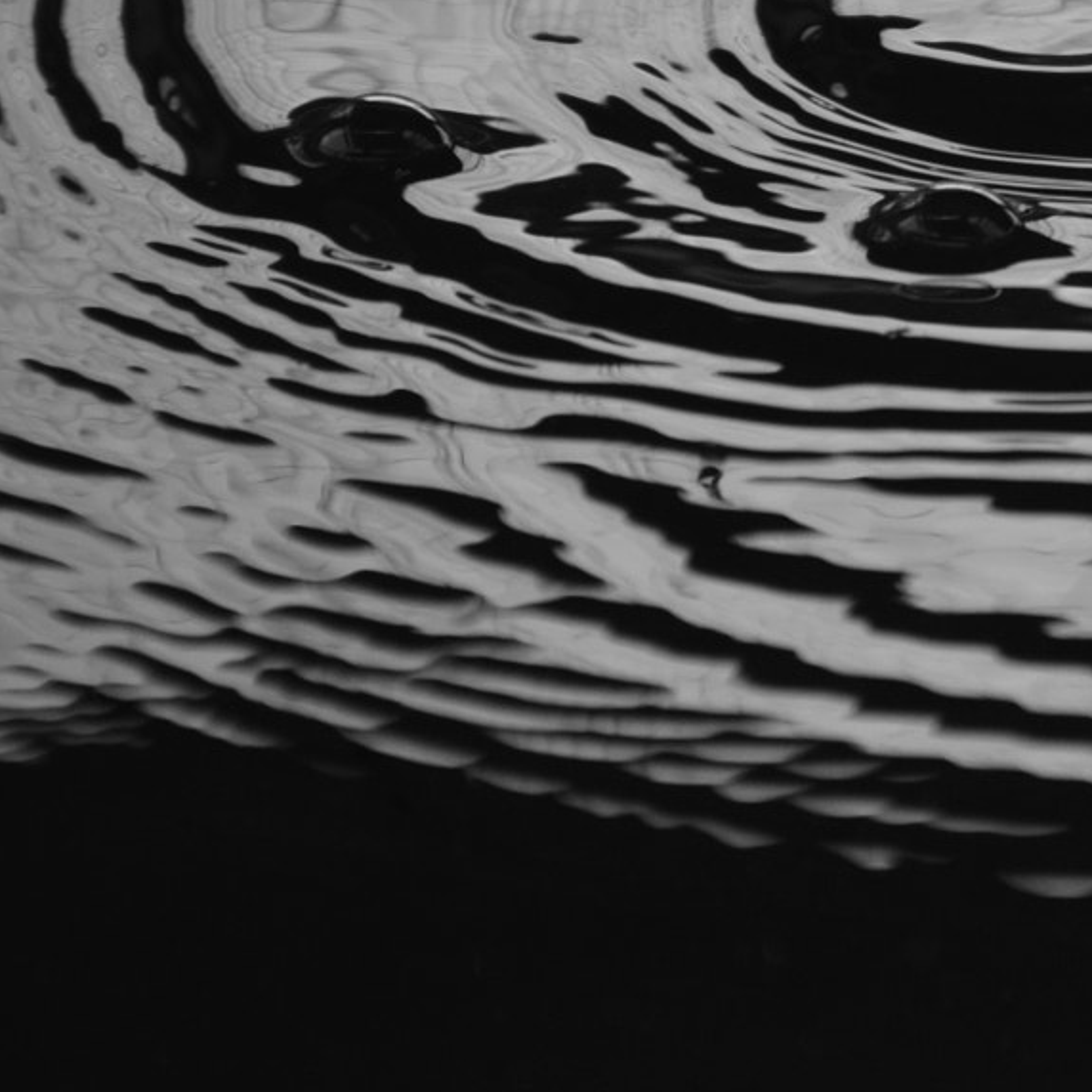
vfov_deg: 2.7
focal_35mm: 639
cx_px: 1281
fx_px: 22806
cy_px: 133
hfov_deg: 2.7
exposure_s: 1/800
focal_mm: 140
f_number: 5.6
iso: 500
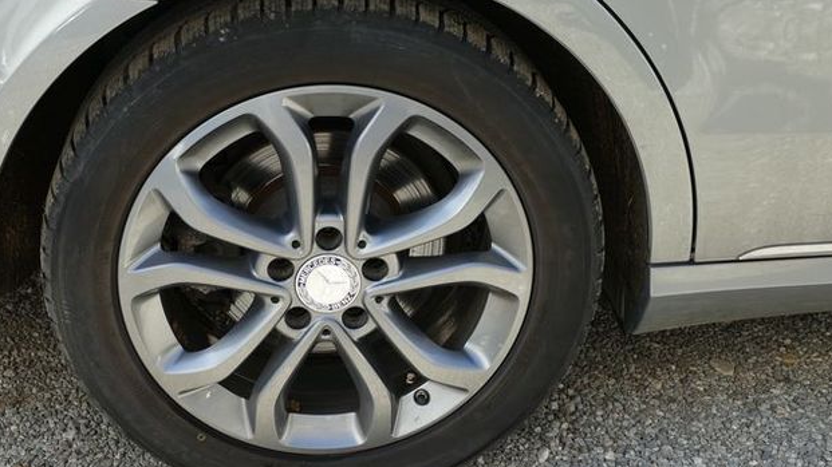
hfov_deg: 38.4
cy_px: 221
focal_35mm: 54
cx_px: 340
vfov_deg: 22.2
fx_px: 1191
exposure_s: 1/400
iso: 125
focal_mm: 11.6
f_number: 3
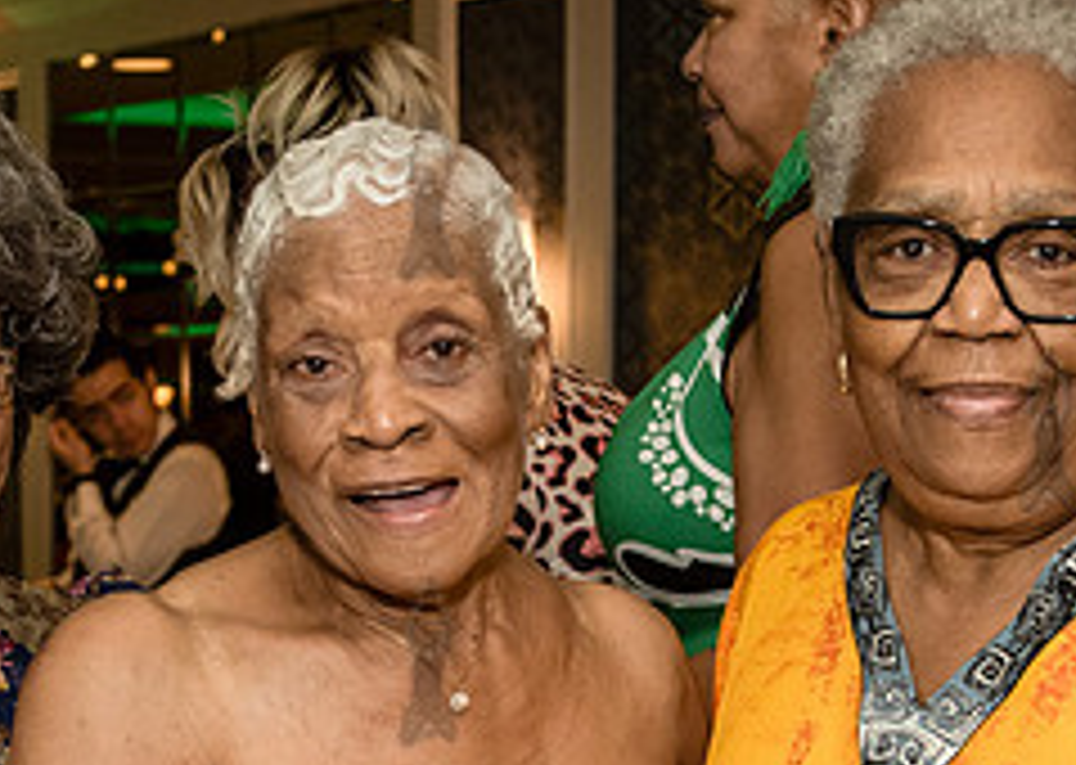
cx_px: 444
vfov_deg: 13.2
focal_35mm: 107
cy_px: 749
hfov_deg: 18.7
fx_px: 3265
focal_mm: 32
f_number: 3.5
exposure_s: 1/160
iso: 1600
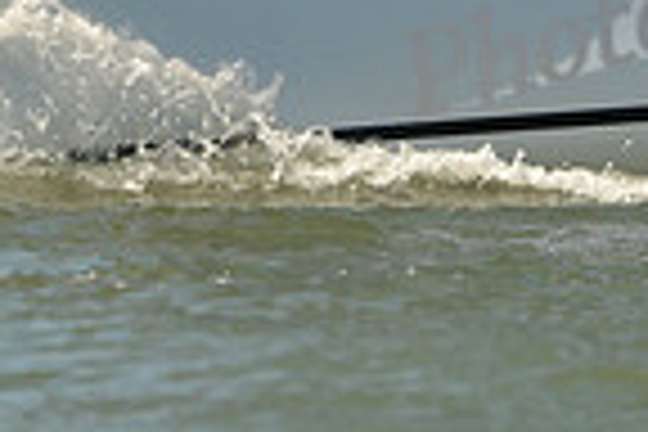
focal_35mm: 1616
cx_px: 176
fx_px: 29086
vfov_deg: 0.9
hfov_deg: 1.3
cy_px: -169
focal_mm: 400
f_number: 5.6
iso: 200
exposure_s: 1/1600
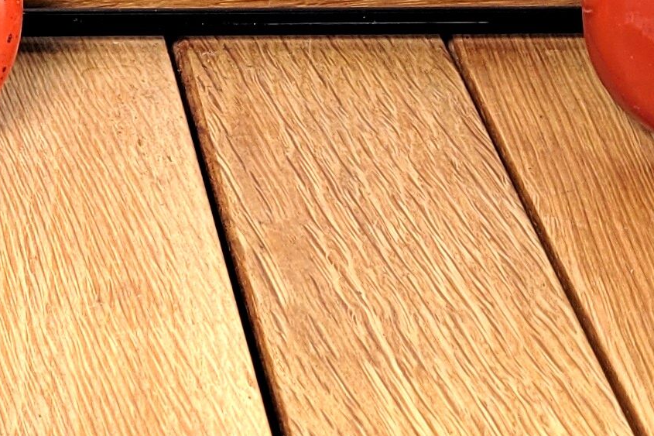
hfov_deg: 15.3
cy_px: -26
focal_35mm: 129
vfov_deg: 10.5
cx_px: -139
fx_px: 2343
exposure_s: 1/1036
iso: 40
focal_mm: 5.4
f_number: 1.8
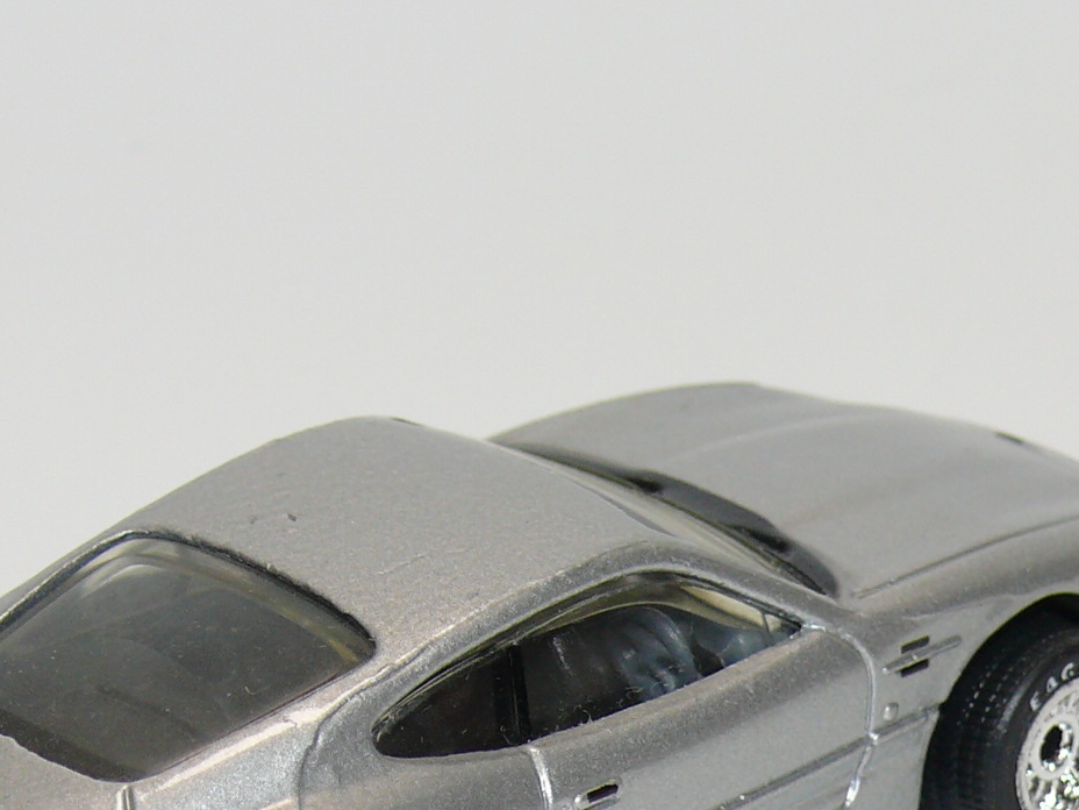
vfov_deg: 7.7
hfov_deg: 10.2
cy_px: 678
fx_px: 6016
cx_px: 444
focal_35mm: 193
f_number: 4
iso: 100
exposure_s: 1/30
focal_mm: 14.1
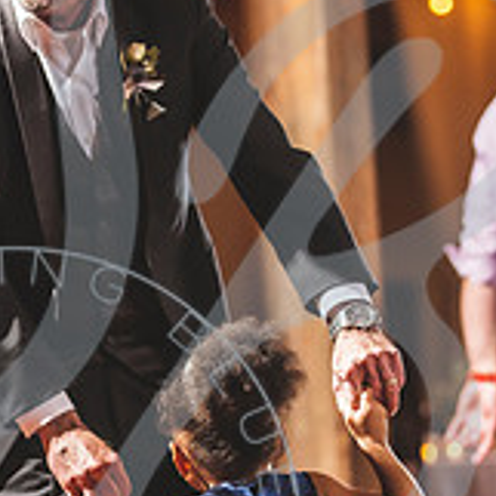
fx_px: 3939
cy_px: 299
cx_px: 154
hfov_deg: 7.2
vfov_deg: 7.2
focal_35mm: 243
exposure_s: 1/200
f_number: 2.8
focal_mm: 102
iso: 1250
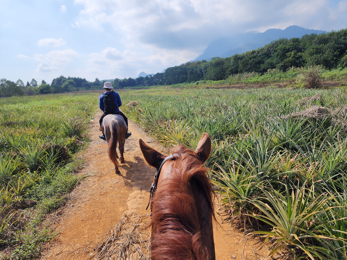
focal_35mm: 23
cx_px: 174
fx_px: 231
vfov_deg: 58.9
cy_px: 130
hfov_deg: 73.9
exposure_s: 1/1728
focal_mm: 6.4
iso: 12
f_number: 1.8
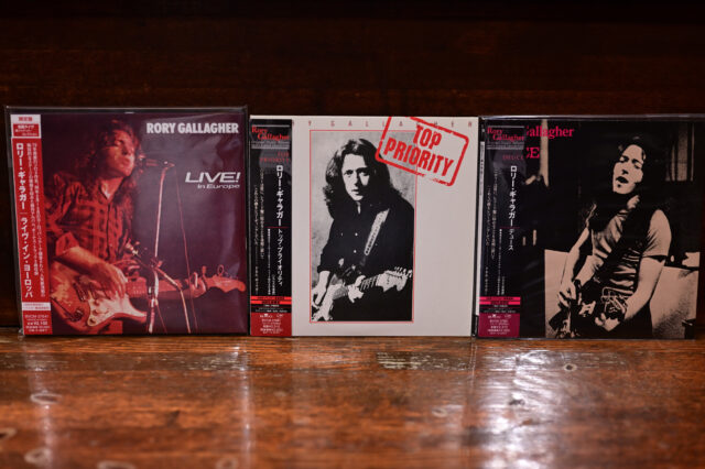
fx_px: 979
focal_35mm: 50
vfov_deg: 27.0
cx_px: 352
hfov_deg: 39.6
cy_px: 234
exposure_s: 1/60
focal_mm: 50
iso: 1800
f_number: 2.8
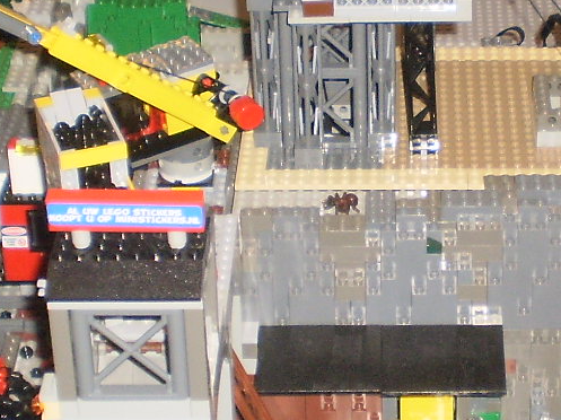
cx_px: 507
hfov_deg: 16.8
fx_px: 1879
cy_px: 141
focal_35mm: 116
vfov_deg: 12.7
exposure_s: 1/30
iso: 125
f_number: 3.1
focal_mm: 6.3
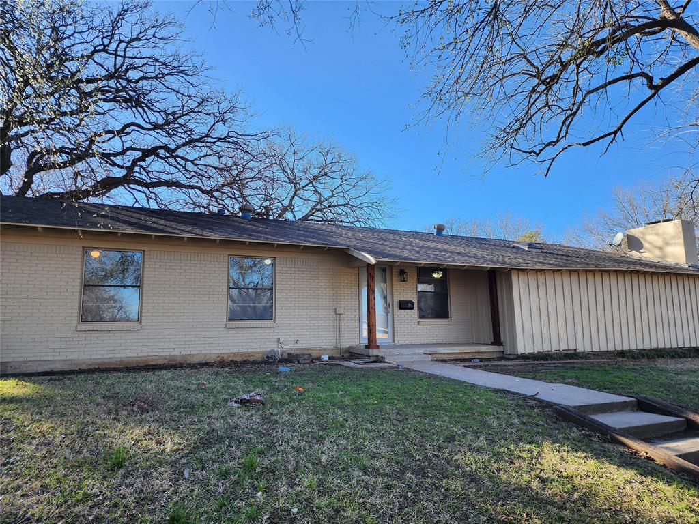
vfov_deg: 58.9
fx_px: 464
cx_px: 350
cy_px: 262
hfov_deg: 73.9
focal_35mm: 23
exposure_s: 1/343
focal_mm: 6.4
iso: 12
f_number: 1.8
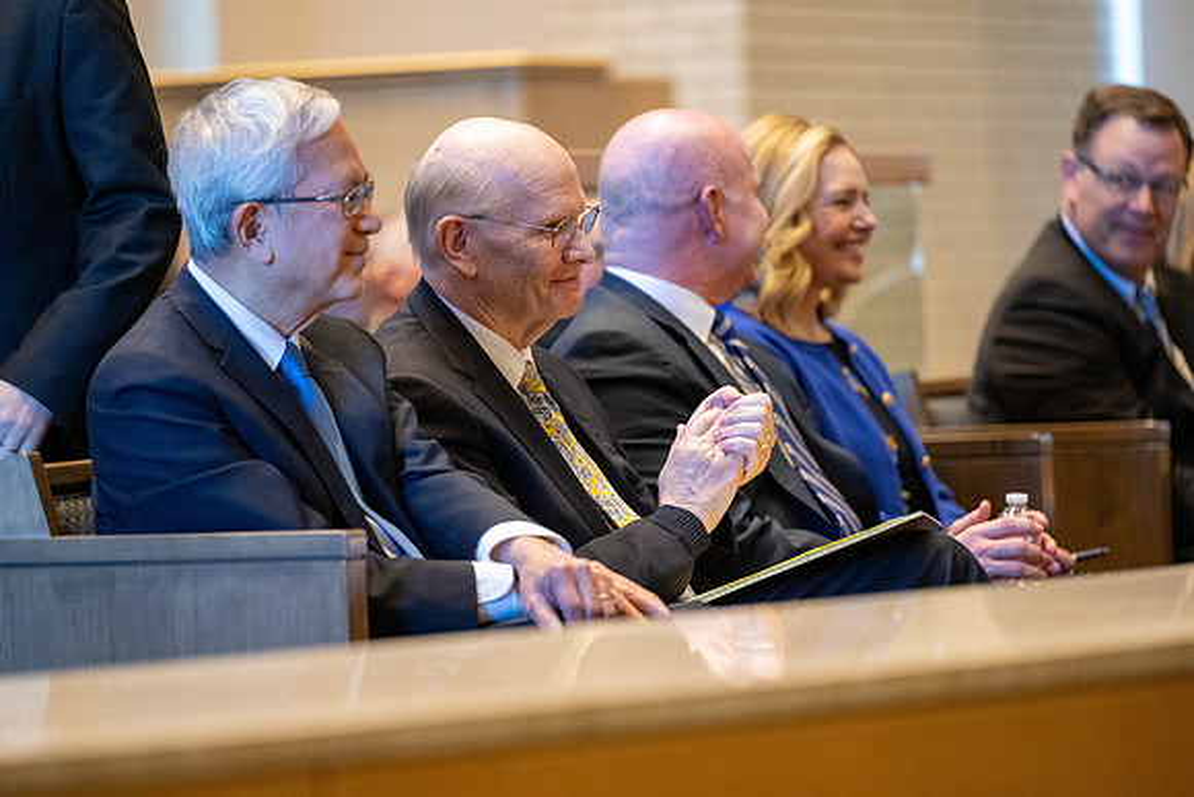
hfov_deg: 11.1
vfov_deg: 7.4
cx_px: 597
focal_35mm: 185
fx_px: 6137
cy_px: 398
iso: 3200
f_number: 2.8
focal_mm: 185
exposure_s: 1/320
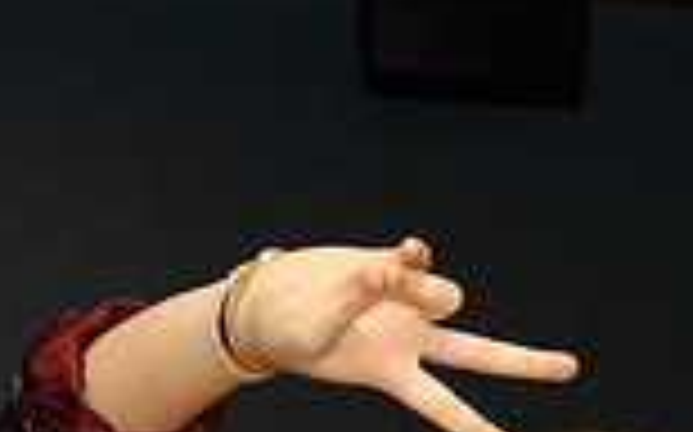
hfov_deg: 11.7
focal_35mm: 173
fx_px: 3265
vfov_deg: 7.4
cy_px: 632
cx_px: 968
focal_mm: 30
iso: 4000
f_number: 9
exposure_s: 1/160
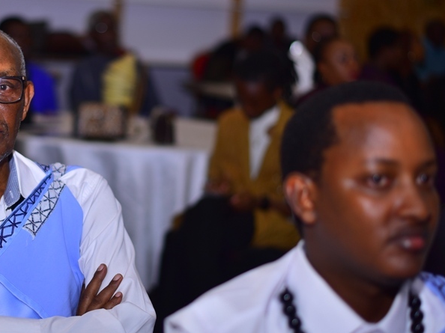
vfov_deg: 18.2
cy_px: 172
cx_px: 112
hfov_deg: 23.9
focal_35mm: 81
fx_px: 1041
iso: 100
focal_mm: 50
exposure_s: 1/200
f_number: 1.8
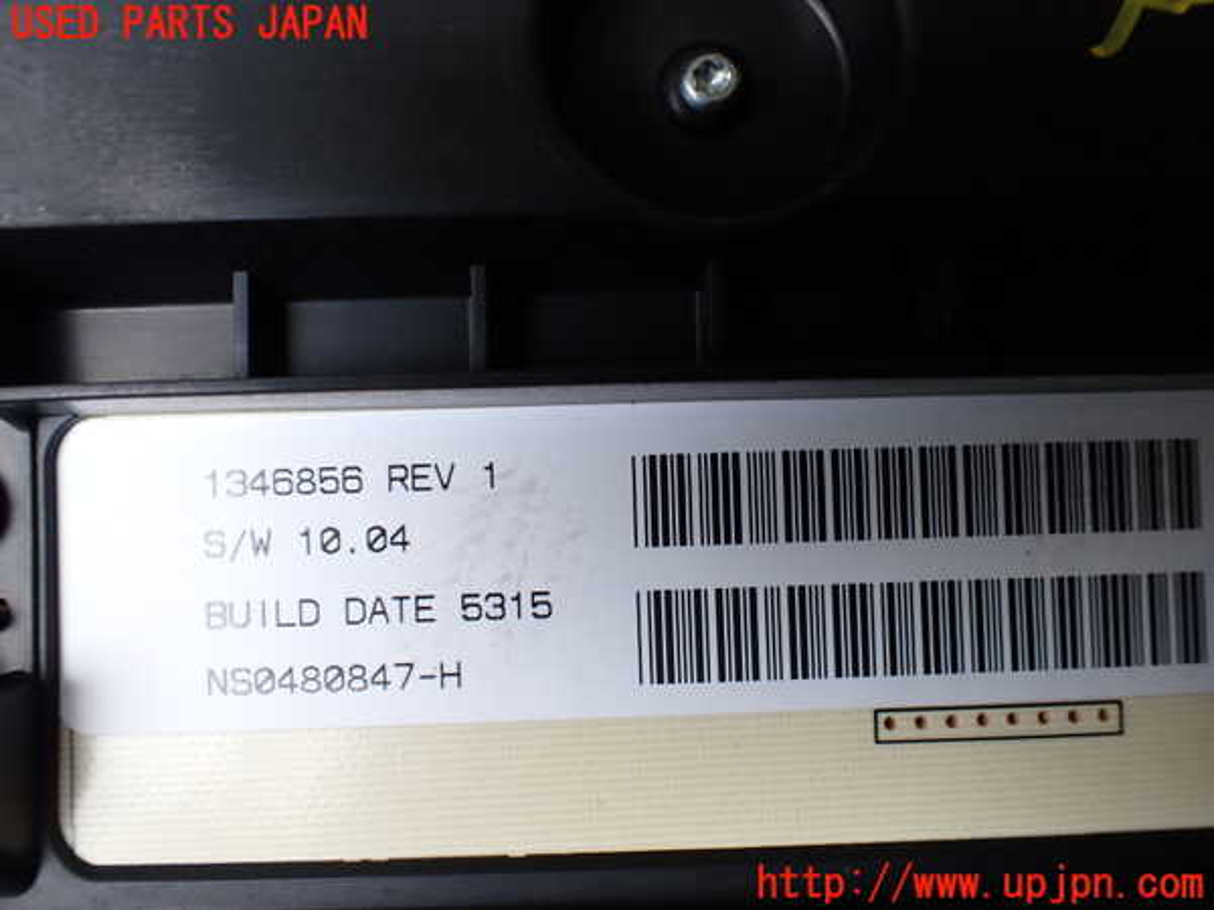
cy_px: 455
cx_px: 607
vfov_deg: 46.8
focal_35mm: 30
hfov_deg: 60.0
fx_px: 1052
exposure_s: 1/125
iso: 200
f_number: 2.3
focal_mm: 5.4
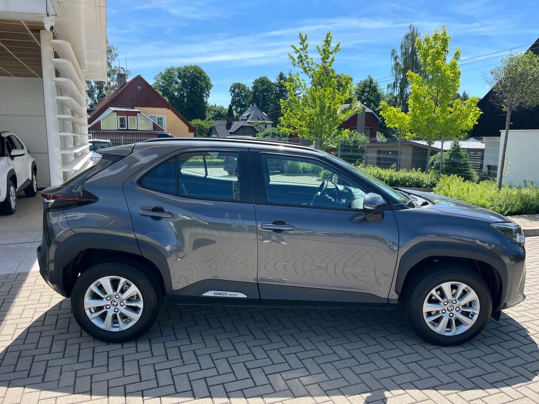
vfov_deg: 51.4
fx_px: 421
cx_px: 276
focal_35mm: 27
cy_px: 209
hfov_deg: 65.3
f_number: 1.6
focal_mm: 5.1
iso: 50
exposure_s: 1/1252
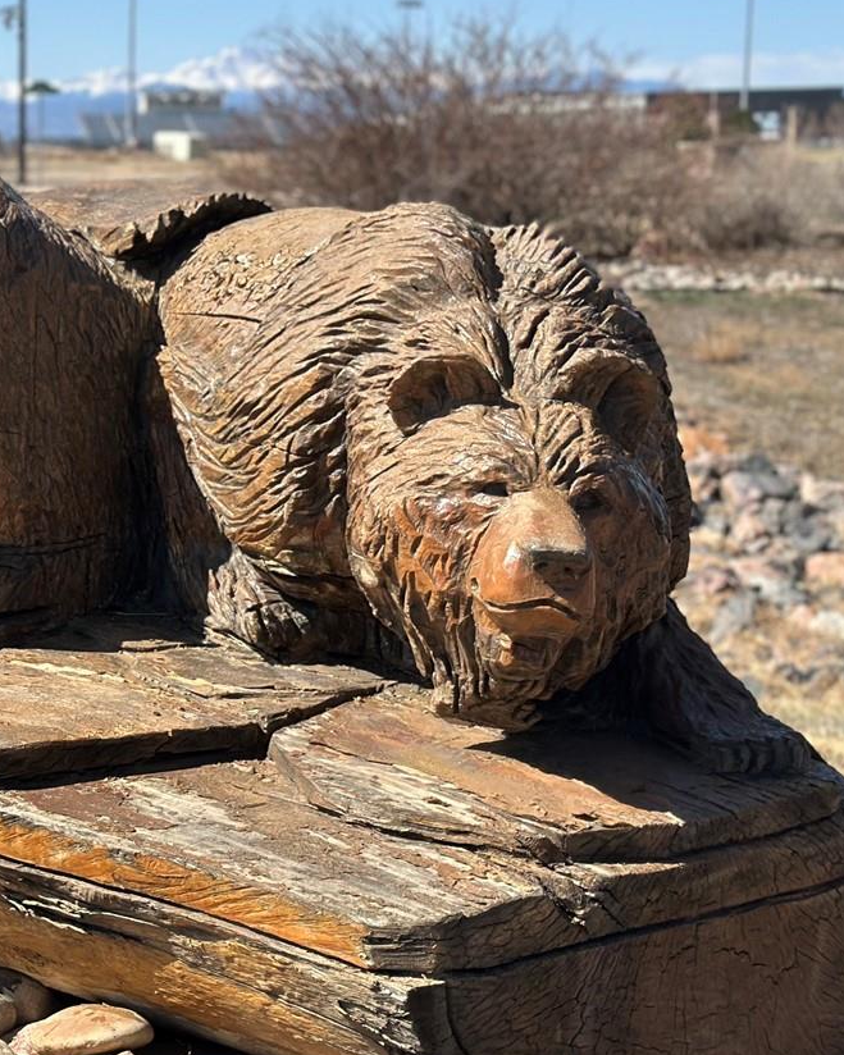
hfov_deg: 16.4
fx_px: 2842
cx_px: -70
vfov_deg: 21.0
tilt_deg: -5.3
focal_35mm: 91
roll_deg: -0.6
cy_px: 485
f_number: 1.78
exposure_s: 1/4367
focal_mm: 6.86
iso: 80
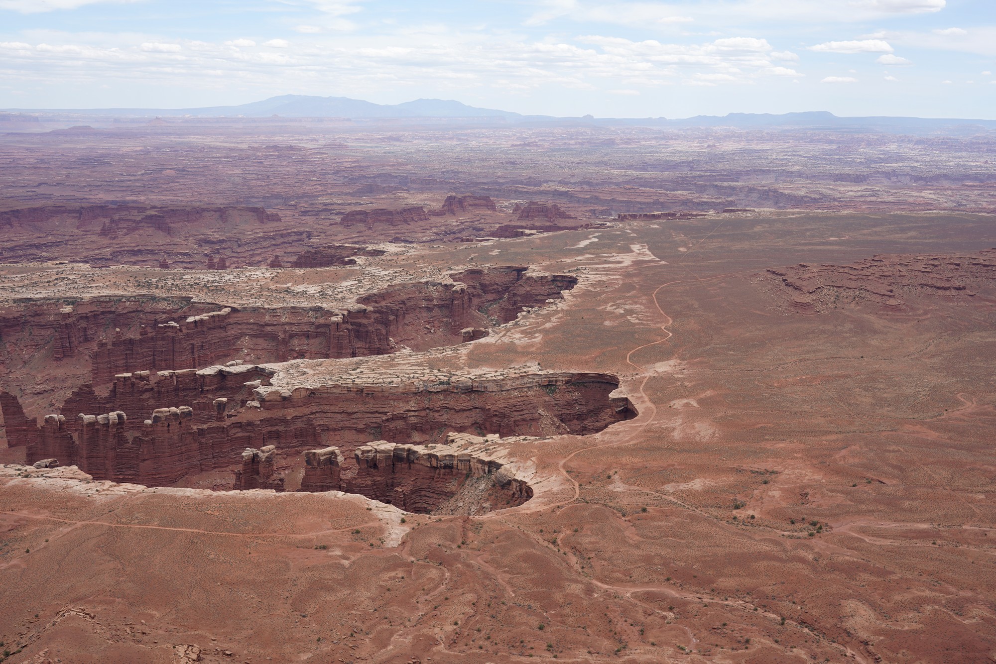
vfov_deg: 33.4
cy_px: 332
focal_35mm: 40
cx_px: 498
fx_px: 1107
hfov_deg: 48.5
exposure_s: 1/100
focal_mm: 40
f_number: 13
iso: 100
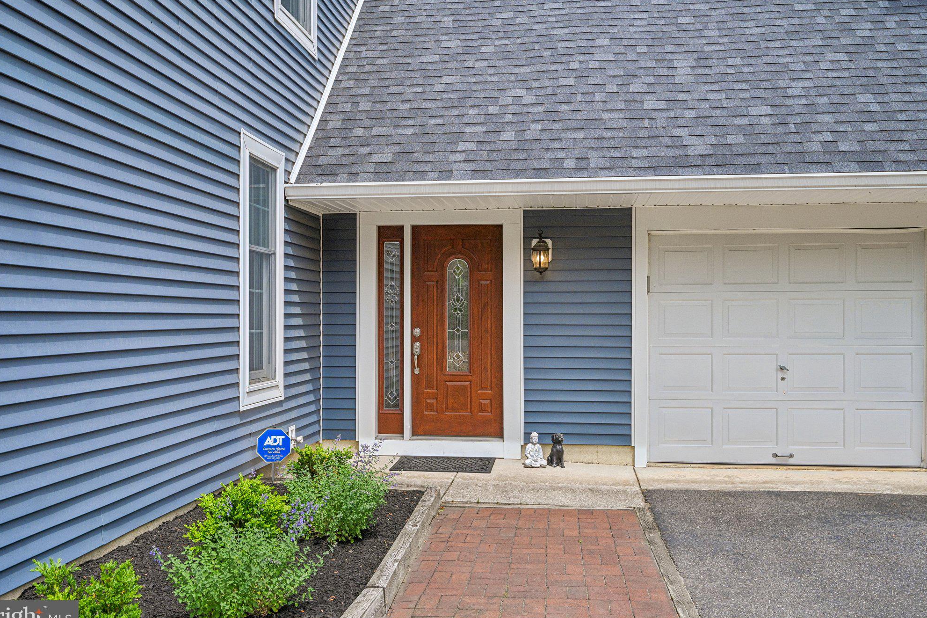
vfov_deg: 42.3
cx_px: 454
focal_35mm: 31
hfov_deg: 60.3
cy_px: 315
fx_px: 798
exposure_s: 1/1000
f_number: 8
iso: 800
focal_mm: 30
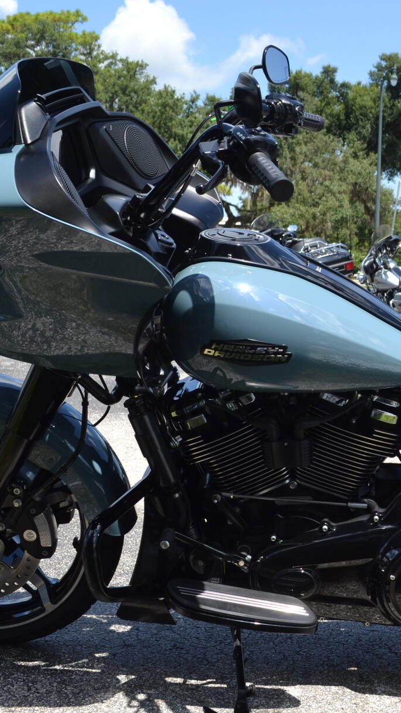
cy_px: 391
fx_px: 1078
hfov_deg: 20.4
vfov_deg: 36.6
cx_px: 408
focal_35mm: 57
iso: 100
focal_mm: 22
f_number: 7.1
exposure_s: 1/200
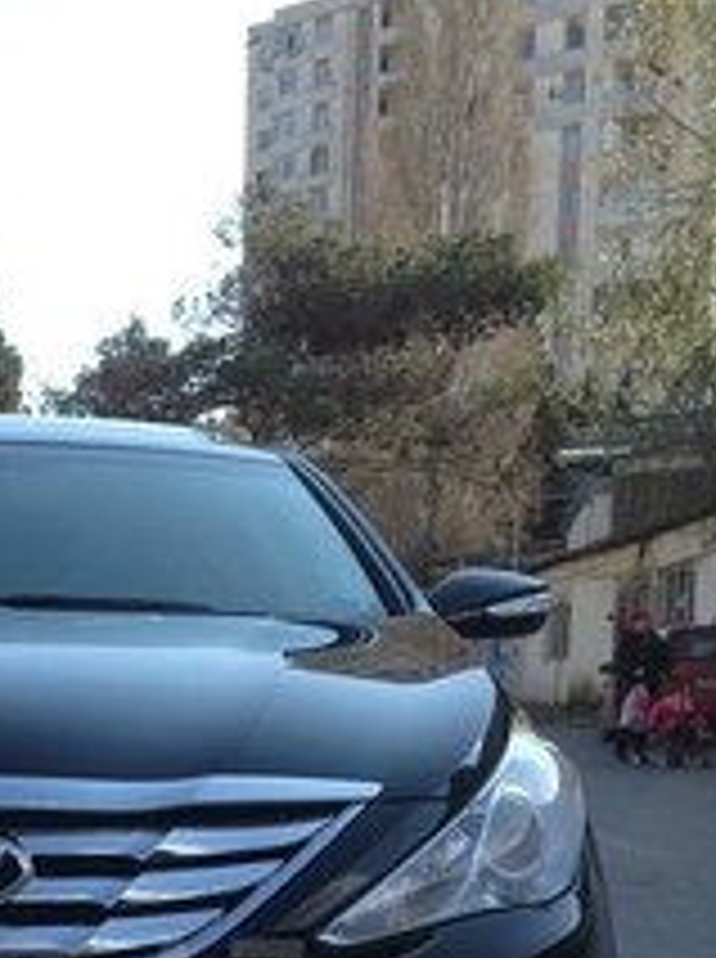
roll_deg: -1.1
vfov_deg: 24.1
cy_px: 989
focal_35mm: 77
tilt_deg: -4.1
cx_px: -41
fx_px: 2130
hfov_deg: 18.5
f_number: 2.4
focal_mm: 4.12
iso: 50
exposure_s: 1/742
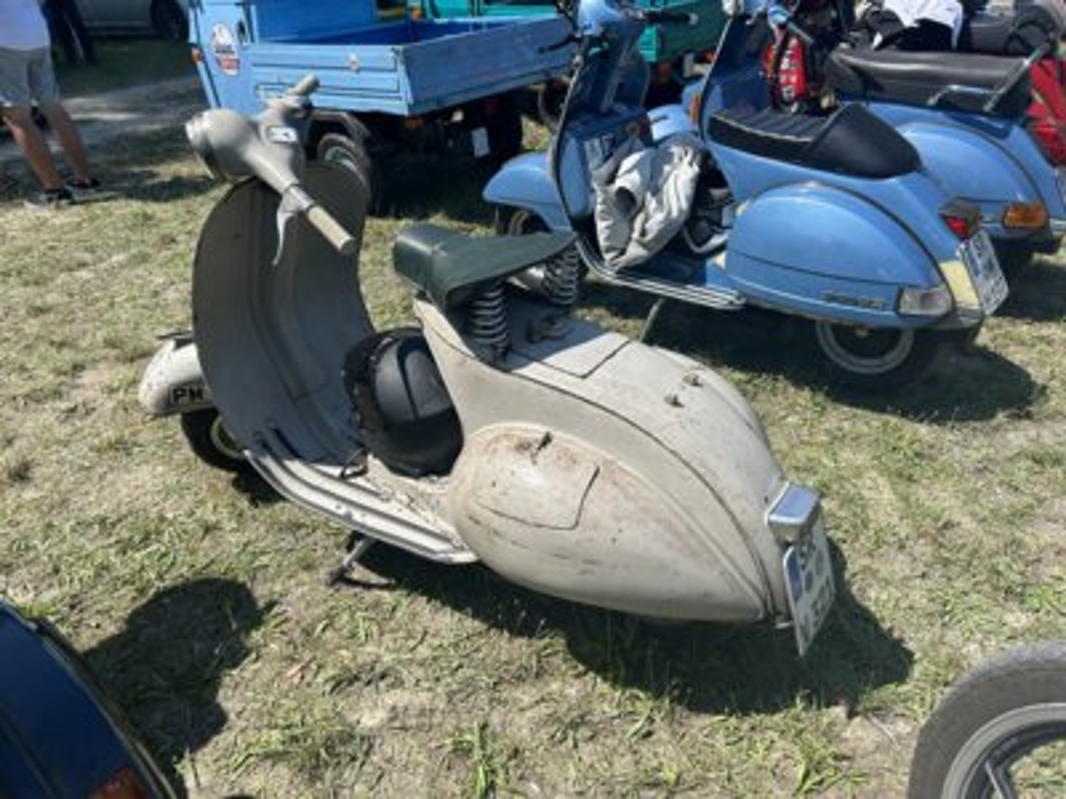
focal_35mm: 26
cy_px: 400
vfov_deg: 53.1
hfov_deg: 67.3
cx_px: 533
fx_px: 801
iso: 50
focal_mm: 5.7
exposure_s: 1/3257
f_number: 1.5
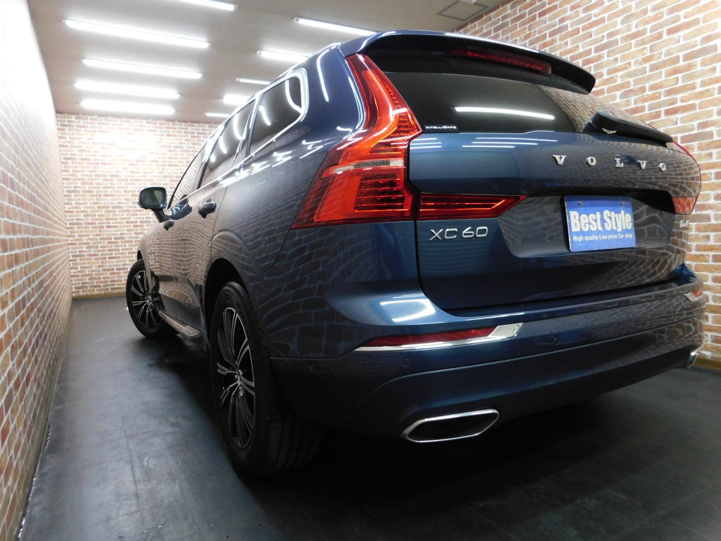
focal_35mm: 23
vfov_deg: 58.9
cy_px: 270
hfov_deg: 73.9
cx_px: 360
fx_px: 479
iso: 320
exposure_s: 1/30
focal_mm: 4
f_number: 3
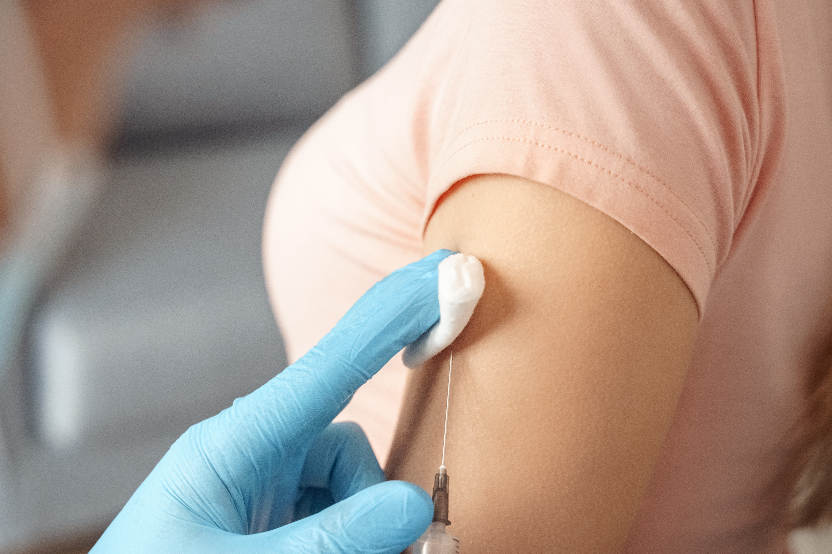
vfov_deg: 19.4
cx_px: 360
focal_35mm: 70
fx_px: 1621
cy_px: 305
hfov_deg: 28.8
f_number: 3.2
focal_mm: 46.1
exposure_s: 1/125
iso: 2000
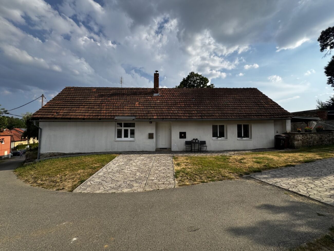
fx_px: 135
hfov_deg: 102.1
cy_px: 126
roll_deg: +0.3
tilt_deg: +3.1
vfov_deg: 85.7
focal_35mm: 14
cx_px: 167
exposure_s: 1/968
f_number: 2.2
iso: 40
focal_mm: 2.22
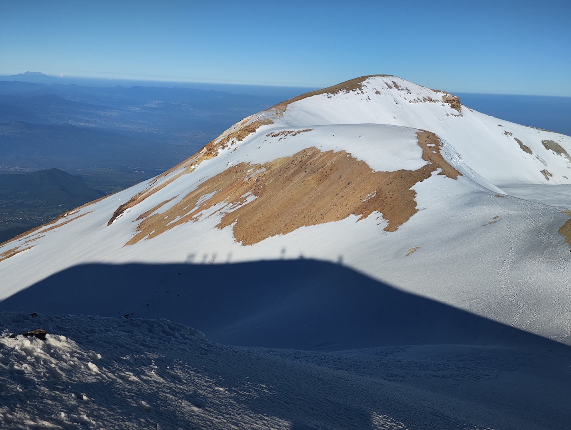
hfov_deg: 39.6
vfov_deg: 30.3
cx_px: 286
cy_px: 215
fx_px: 793
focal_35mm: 48
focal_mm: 7.1
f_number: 1.9
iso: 50
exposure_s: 1/1057
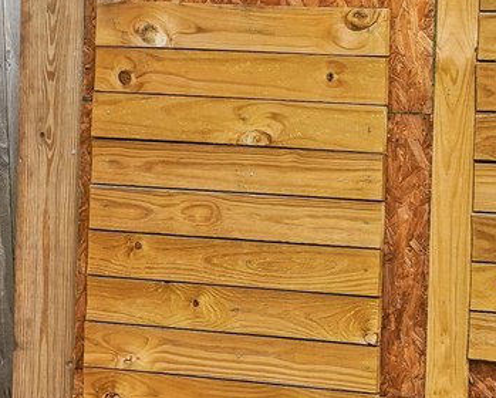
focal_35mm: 168
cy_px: 214
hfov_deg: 11.1
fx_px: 2465
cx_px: 712
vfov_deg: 9.2
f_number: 8
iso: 200
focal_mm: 30.5
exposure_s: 1/30
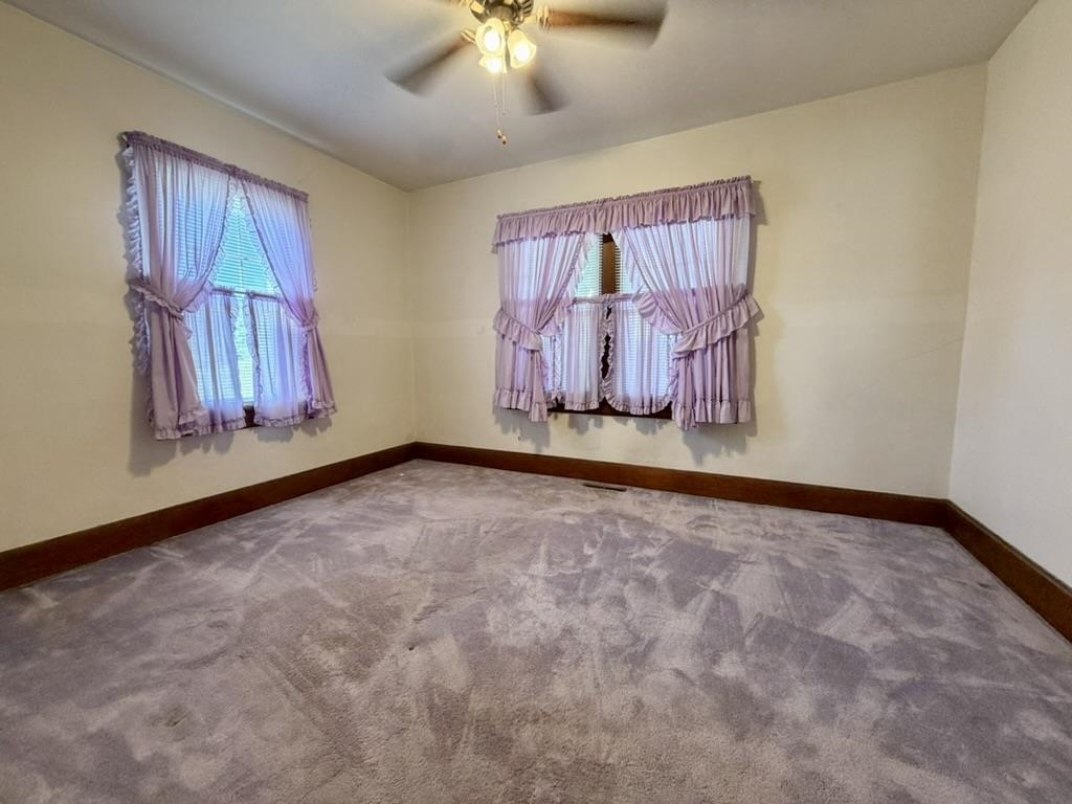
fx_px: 434
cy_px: 402
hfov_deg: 102.1
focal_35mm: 14
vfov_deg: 85.7
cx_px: 536
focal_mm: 2.22
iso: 250
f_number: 2.2
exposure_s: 1/60
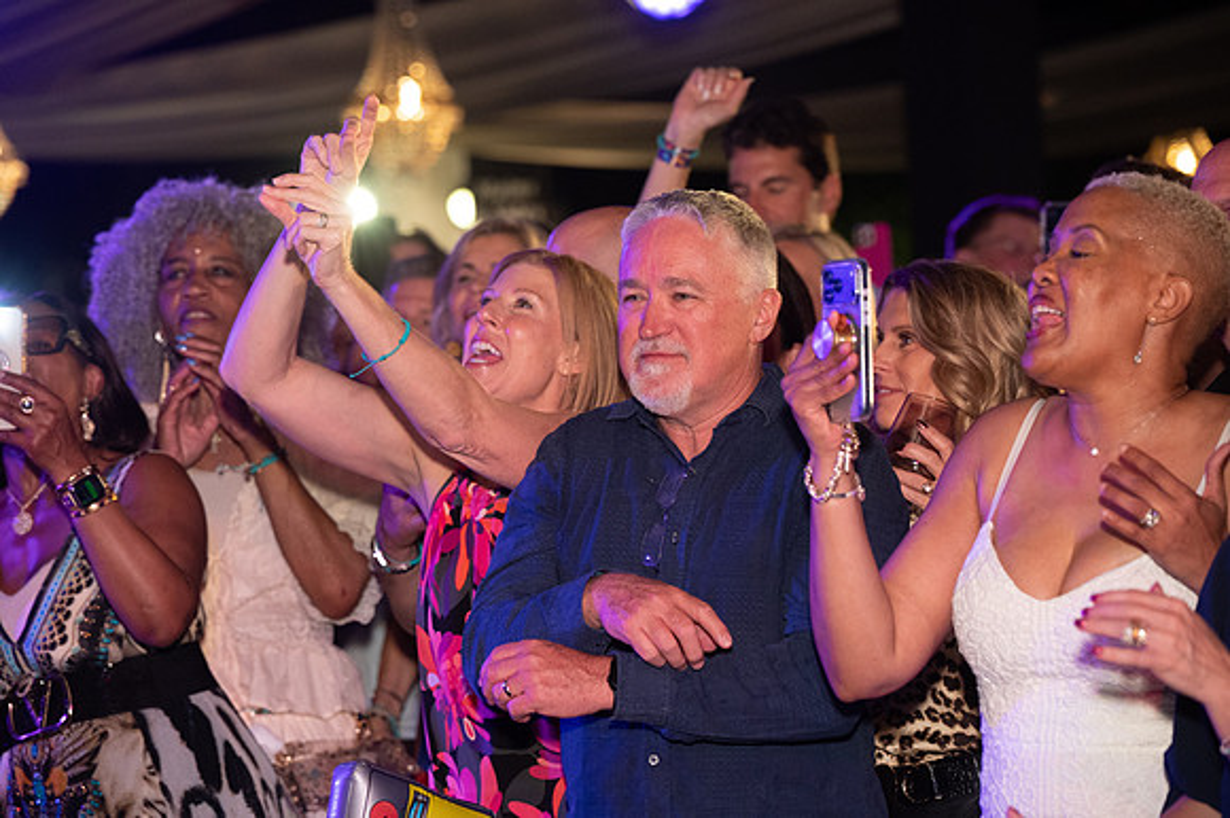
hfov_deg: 15.4
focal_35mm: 133
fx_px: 4541
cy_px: 409
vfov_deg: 10.3
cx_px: 615
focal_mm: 133
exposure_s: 1/125
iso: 3200
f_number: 4.5
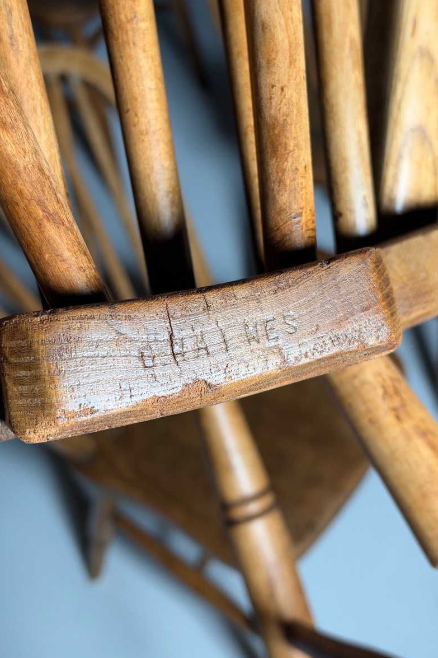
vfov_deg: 38.9
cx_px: 191
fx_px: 931
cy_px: 334
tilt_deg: -53.4
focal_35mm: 51
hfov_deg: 26.5
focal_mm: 6.93
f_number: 1.8
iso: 100
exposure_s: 1/54
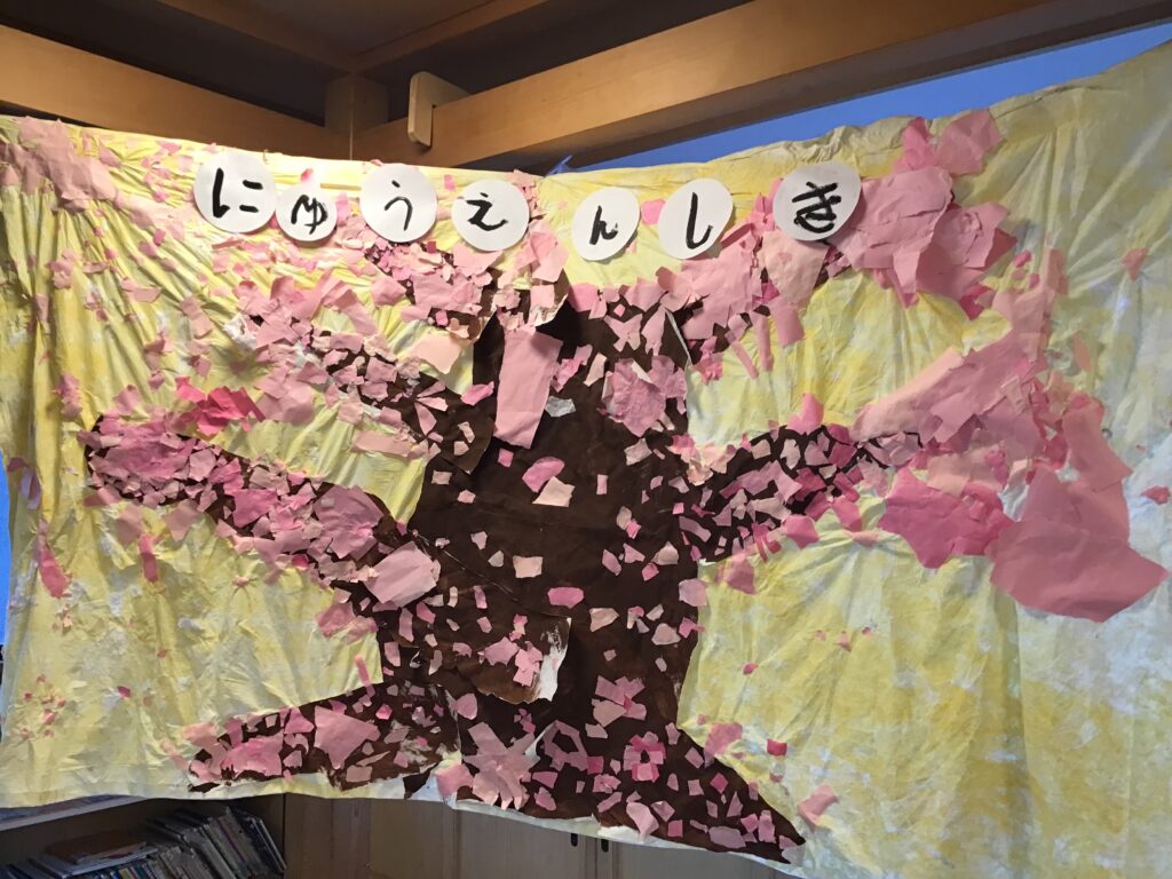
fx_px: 1050
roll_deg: -1.6
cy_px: 440
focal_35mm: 31
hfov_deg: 58.4
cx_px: 586
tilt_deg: +1.6
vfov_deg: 45.4
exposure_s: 1/30
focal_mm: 3.3
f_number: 2.4
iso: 50
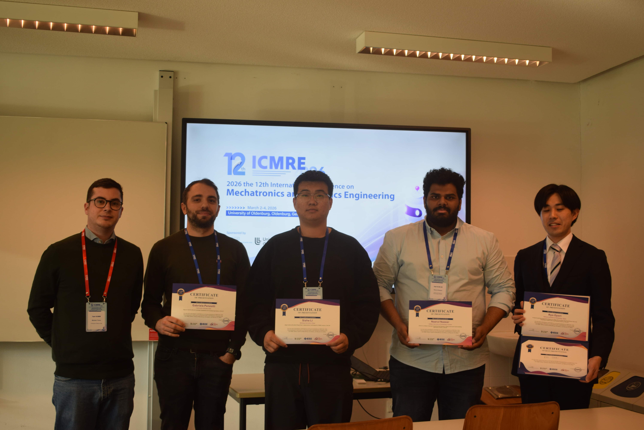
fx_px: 778
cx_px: 322
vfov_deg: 30.8
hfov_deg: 45.0
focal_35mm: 44
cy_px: 215
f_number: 5
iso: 400
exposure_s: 1/100
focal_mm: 29
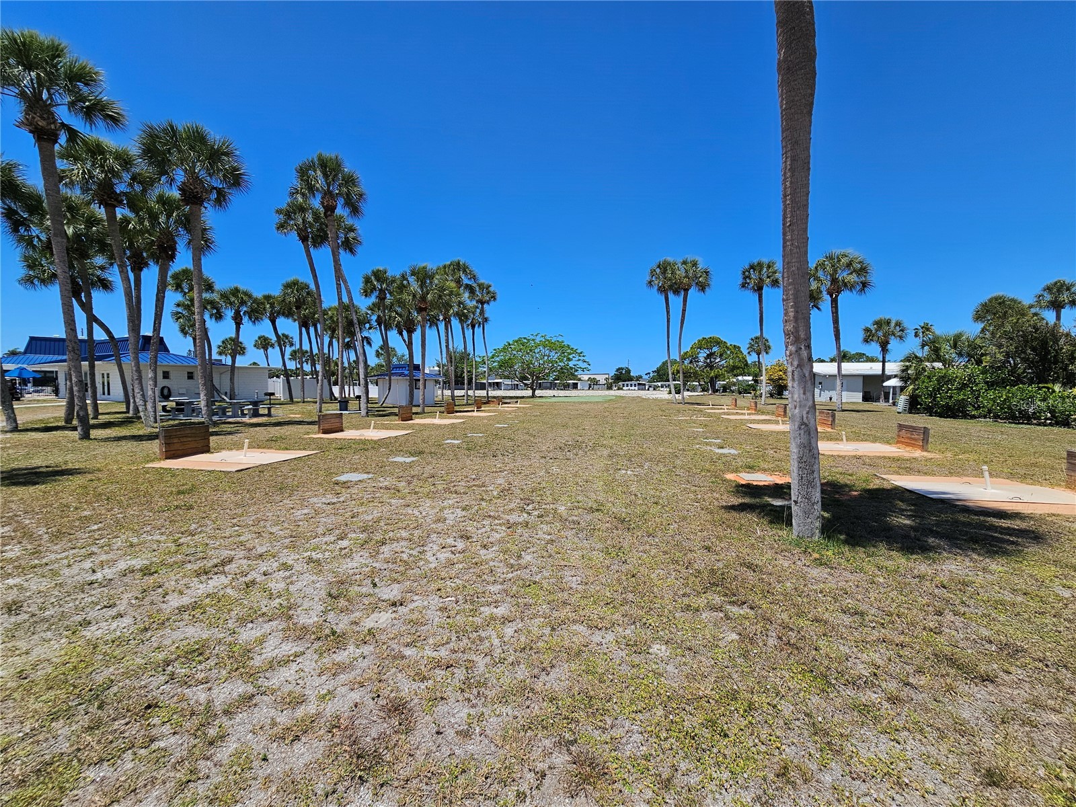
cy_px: 404
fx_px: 404
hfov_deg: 106.2
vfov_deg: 89.9
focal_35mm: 13
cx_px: 538
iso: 50
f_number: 2.2
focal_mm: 2.2
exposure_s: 1/3034
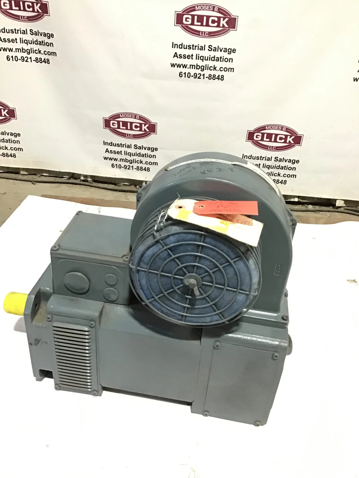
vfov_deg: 58.4
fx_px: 429
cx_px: 180
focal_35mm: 31
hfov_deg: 45.4
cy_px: 239
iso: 200
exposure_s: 1/17
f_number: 2.4
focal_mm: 3.3
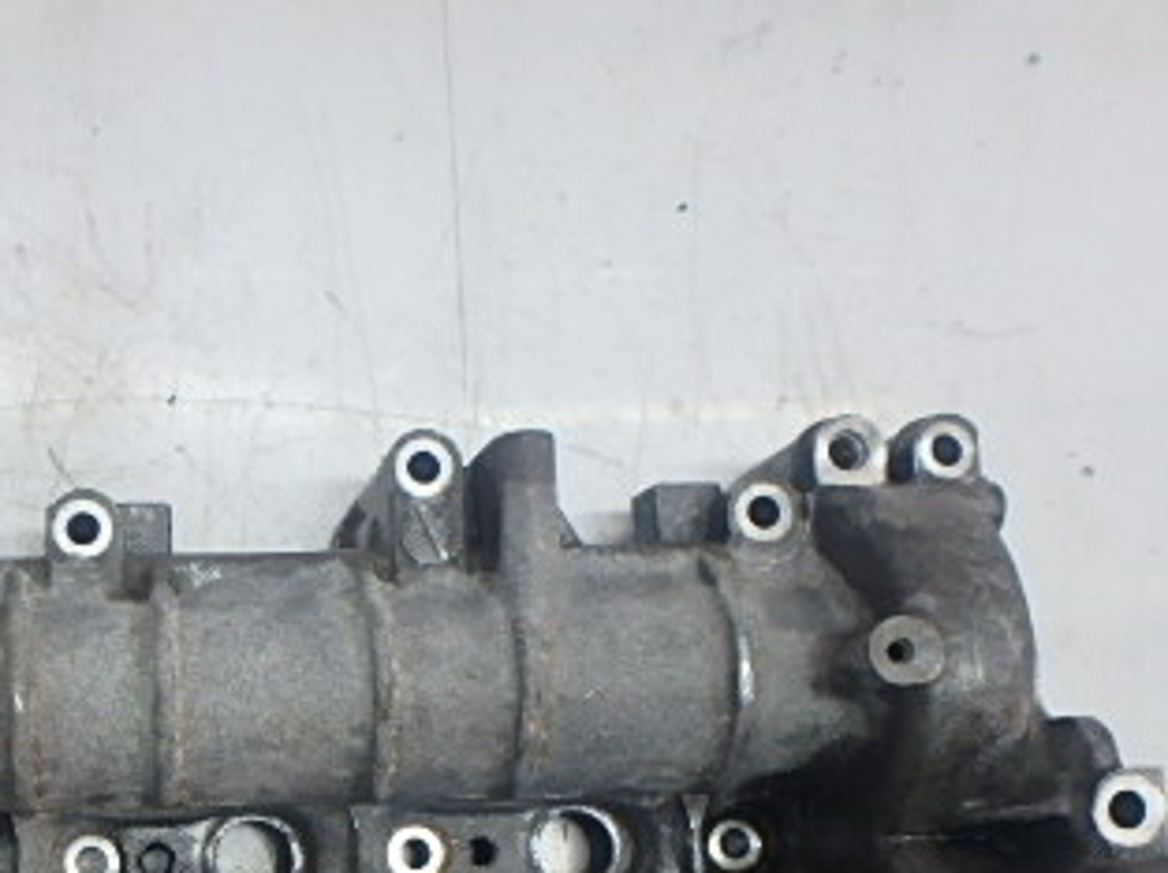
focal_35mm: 43
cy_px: 858
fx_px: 1449
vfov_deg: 31.2
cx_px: 104
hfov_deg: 40.4
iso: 250
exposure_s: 1/30
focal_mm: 3.7
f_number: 3.5
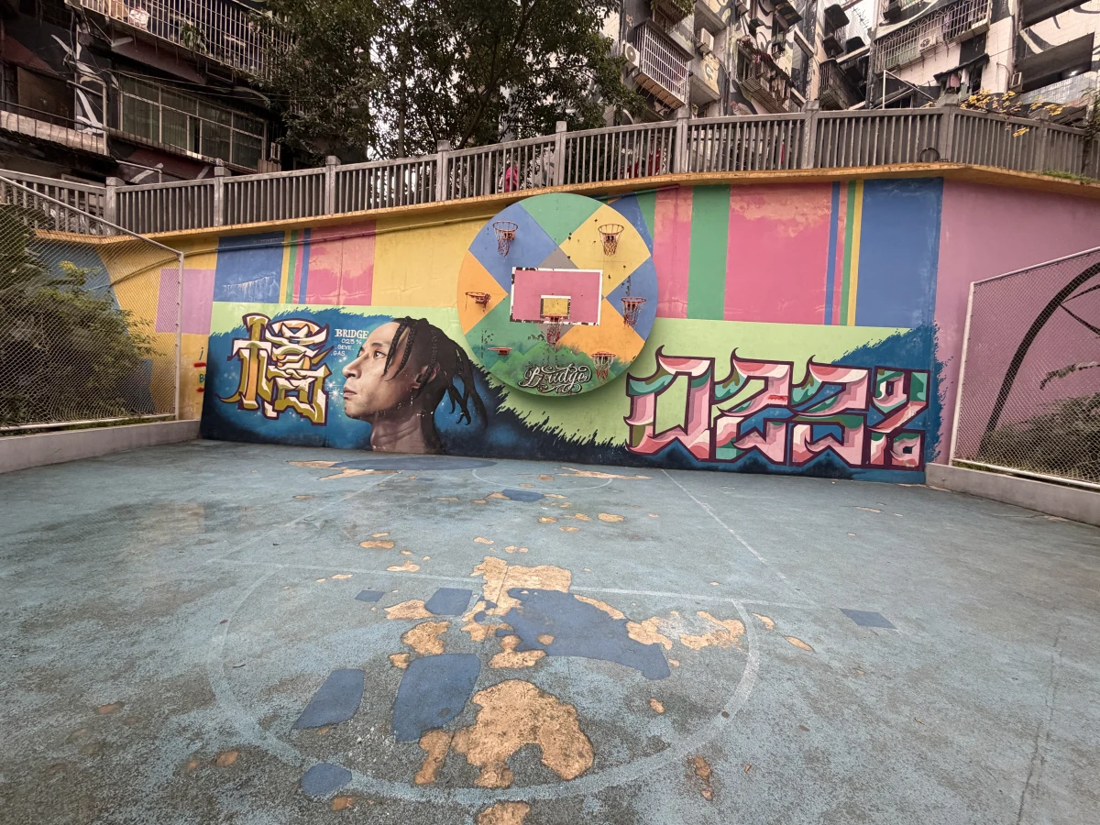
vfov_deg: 85.7
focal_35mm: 14
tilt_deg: -2.7
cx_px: 550
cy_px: 412
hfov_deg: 102.1
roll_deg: -2.9
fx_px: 445
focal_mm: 2.22
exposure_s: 1/121
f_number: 2.2
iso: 250
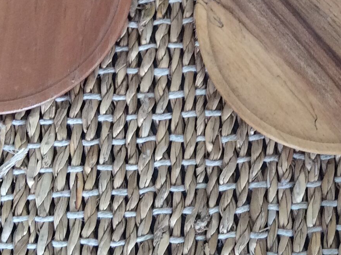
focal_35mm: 95
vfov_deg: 15.2
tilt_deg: -82.7
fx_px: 934
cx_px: 279
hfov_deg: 20.4
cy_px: -14
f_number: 2.4
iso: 80
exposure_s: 1/24
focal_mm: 3.3
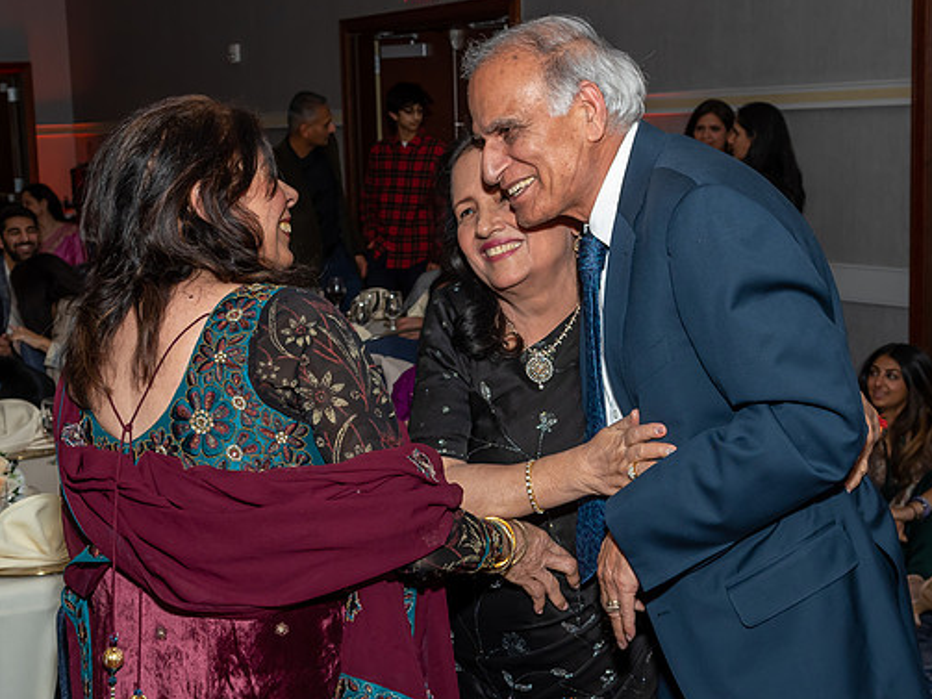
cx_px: 426
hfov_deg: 30.7
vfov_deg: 23.3
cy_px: 381
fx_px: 1696
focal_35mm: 63
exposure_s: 1/250
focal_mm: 26
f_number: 6.3
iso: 500
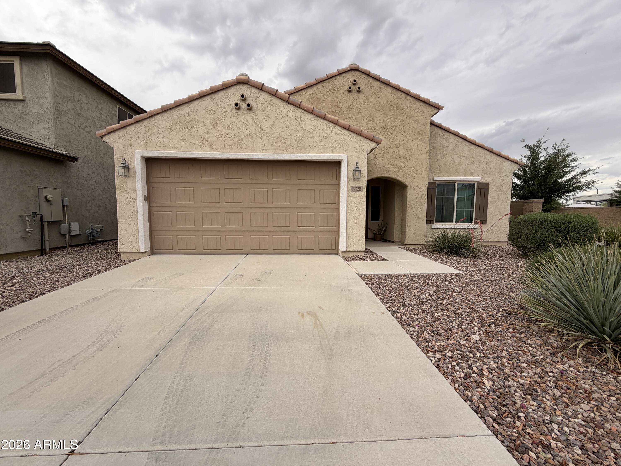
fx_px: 251
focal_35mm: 14
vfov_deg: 85.7
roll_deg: -0.1
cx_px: 310
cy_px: 233
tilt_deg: -3.8
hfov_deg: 102.1
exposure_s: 1/770
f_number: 2.2
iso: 32
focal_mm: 2.22
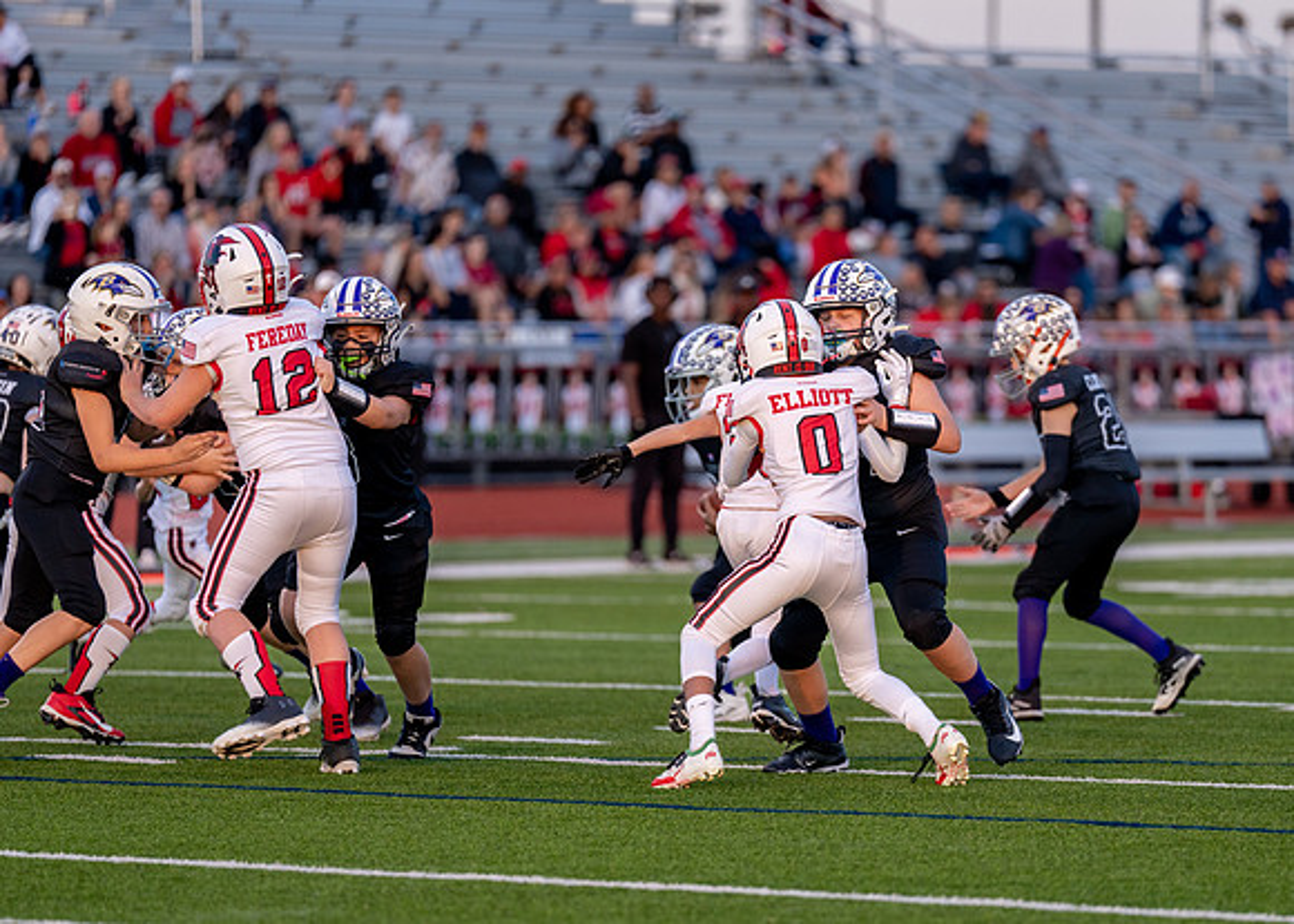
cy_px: 543
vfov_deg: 5.8
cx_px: 815
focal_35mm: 250
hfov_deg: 8.1
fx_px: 9184
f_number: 2.8
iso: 500
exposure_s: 1/1250
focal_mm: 200
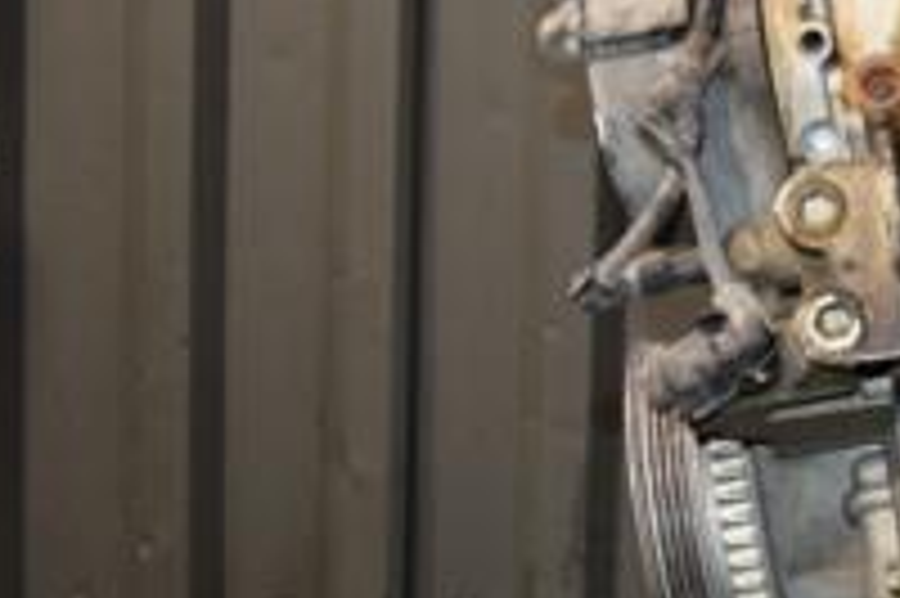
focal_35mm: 94
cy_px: 211
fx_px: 2360
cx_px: 1071
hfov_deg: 20.3
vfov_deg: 14.4
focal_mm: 21
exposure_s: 1/60
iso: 800
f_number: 5
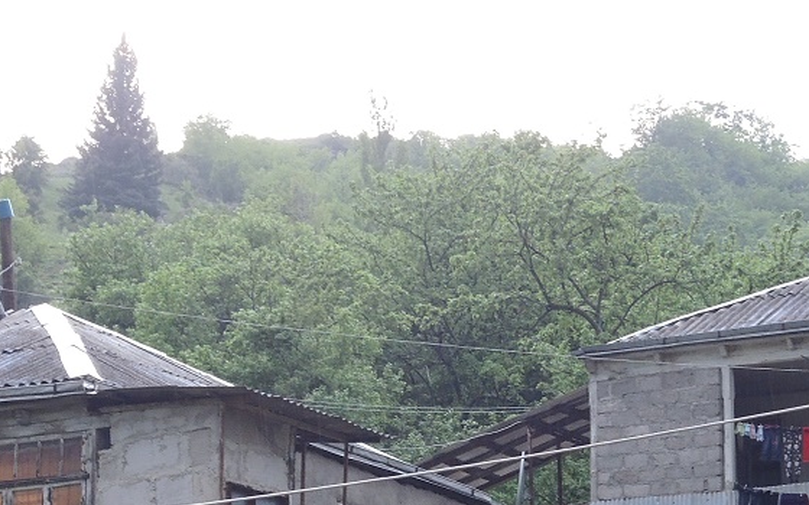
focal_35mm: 183
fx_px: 4035
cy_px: 439
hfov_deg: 11.4
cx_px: 475
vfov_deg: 7.2
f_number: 3.2
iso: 400
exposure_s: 1/25
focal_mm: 15.9
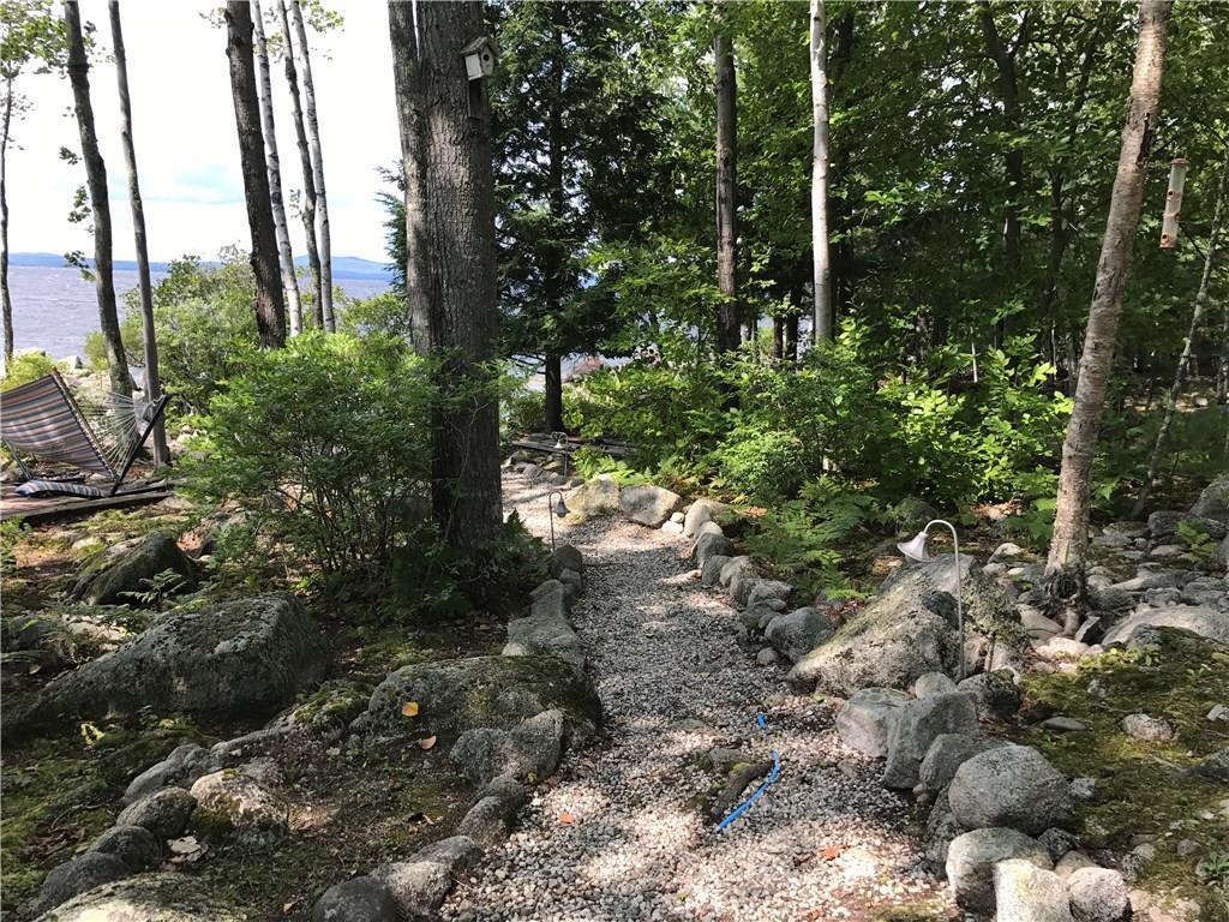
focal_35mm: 28
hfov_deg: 63.4
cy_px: 461
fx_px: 994
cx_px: 614
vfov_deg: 49.7
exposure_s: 1/577
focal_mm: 3.99
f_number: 1.8
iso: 20
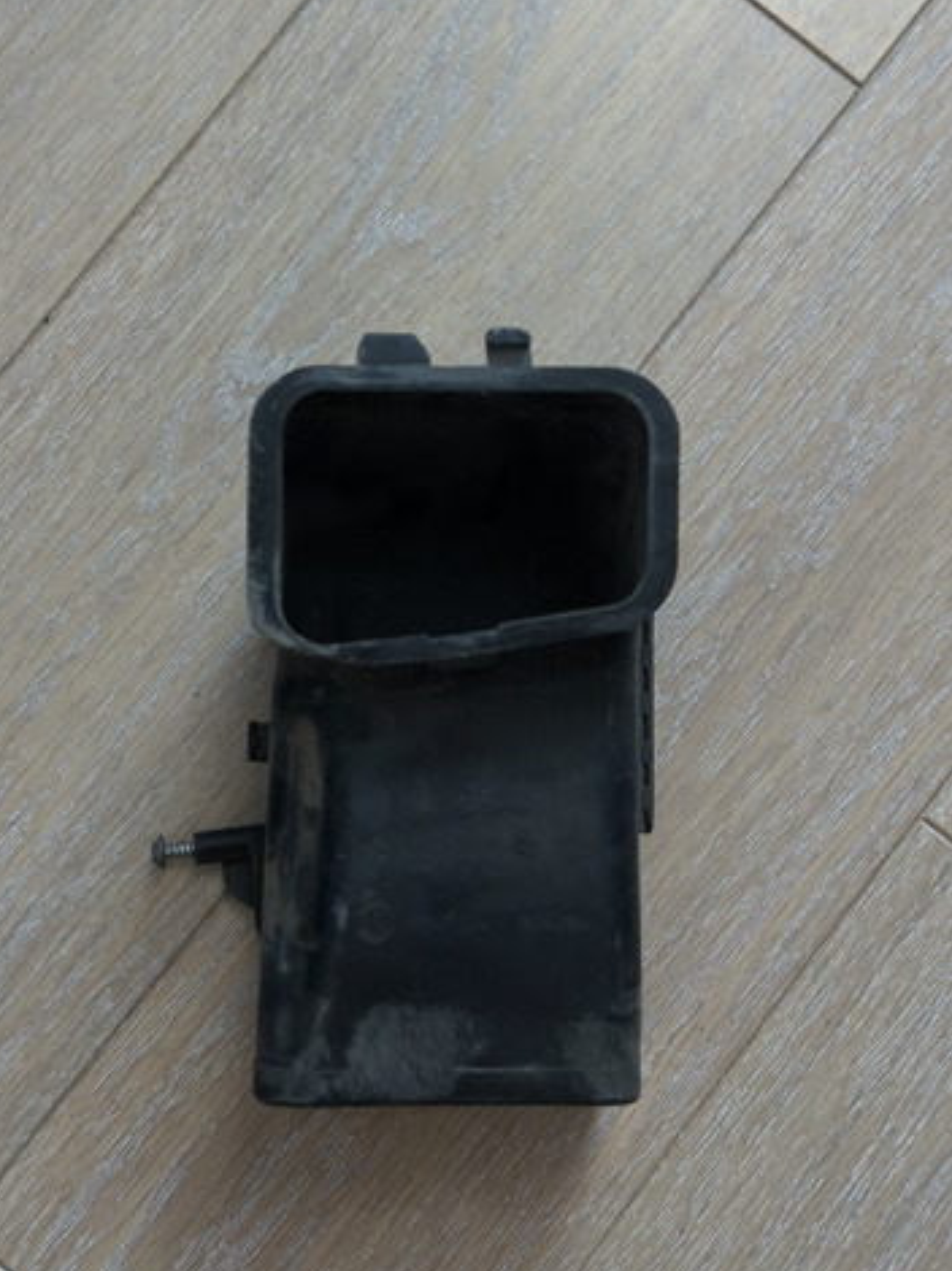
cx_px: 469
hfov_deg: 29.6
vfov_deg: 38.9
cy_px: 638
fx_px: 1798
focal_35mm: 49
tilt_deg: -85.1
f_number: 1.78
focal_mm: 6.86
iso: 200
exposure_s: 1/60
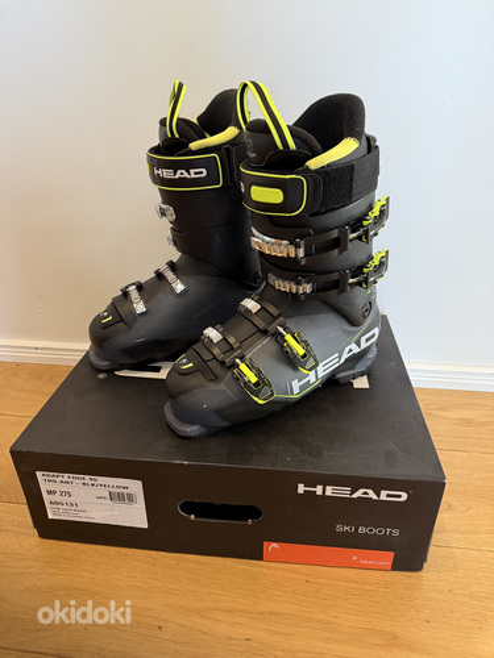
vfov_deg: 71.6
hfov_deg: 56.8
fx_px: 457
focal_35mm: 24
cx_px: 247
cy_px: 329
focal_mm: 6.76
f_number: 1.78
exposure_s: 1/50
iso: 500
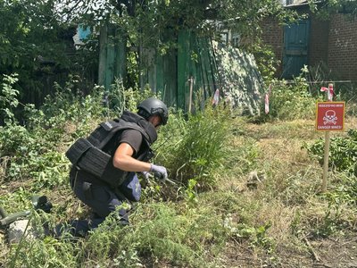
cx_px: 178
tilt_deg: -6.4
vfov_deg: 30.3
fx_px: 495
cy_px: 134
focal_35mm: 48
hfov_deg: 39.7
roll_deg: -1.4
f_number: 1.78
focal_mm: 6.86
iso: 64
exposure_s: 1/1695
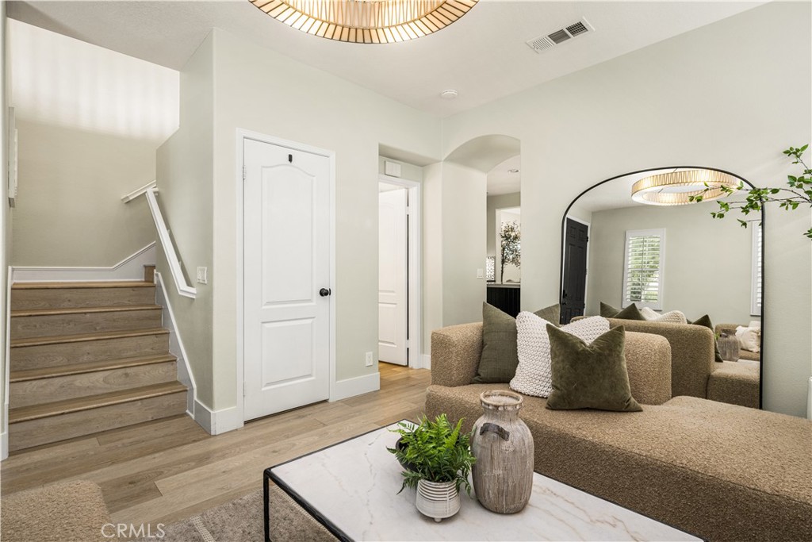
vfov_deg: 70.5
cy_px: 271
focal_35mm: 17
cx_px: 406
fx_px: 383
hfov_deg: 93.3
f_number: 6.3
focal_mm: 17
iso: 100
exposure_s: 1/4
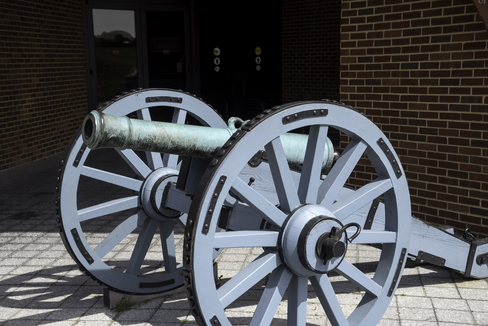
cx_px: 244
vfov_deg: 26.0
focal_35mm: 52
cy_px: 163
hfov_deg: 38.2
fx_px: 705
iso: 320
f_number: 8
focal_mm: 52
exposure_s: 1/500
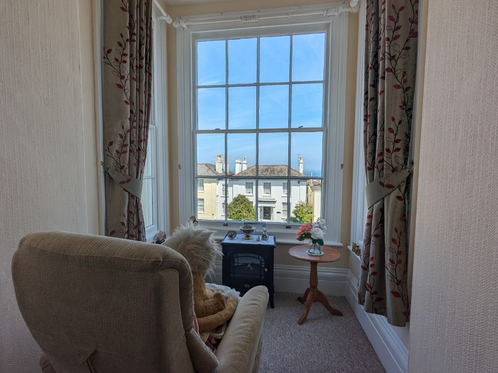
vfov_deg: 74.7
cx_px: 236
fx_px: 245
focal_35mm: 17
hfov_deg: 90.9
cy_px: 187
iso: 42
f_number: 2.2
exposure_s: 1/1550
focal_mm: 2.35
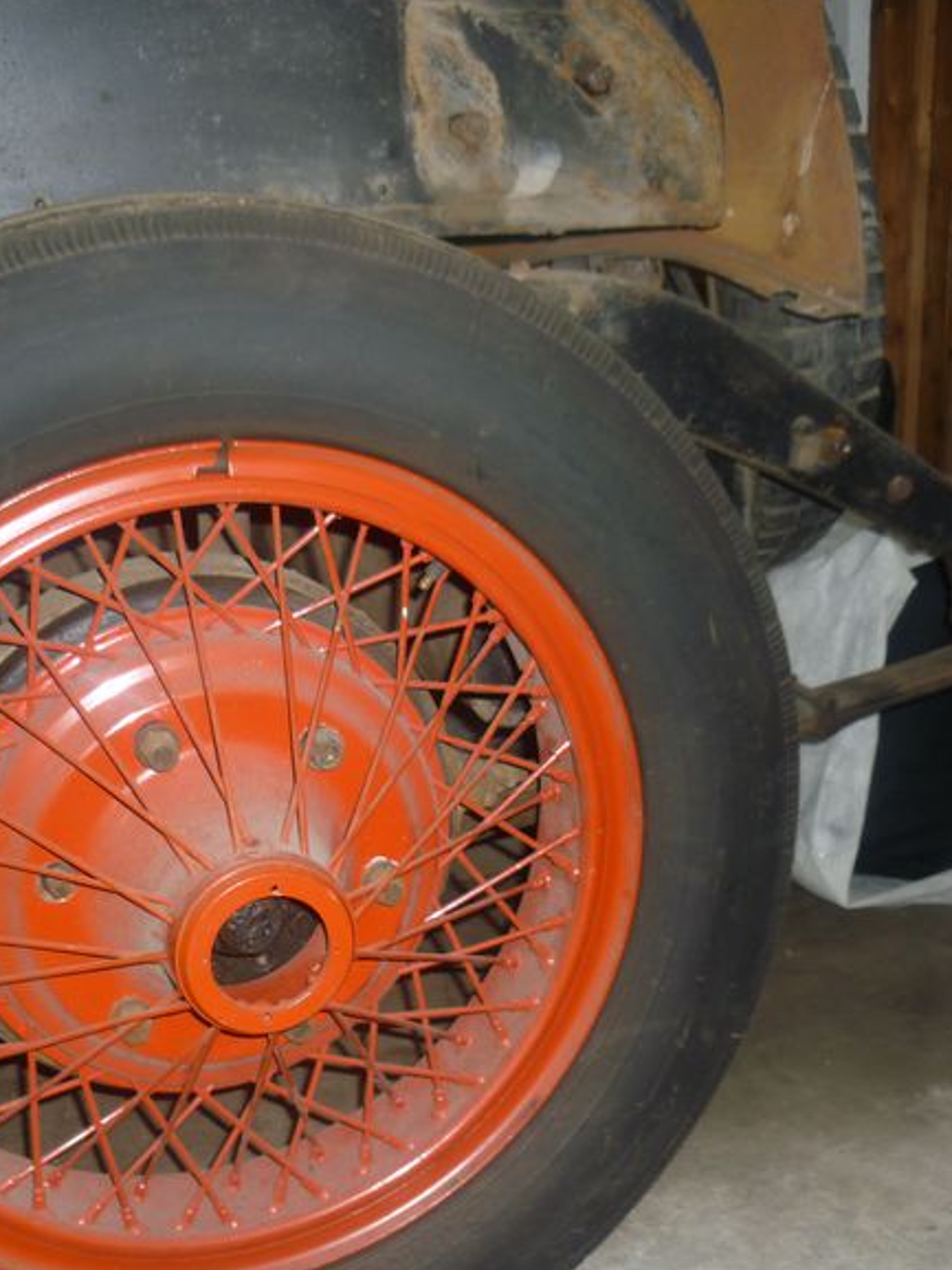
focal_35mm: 43
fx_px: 1576
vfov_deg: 43.8
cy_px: 634
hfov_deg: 33.5
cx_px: 396
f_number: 2.8
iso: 100
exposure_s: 1/60
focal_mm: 5.5
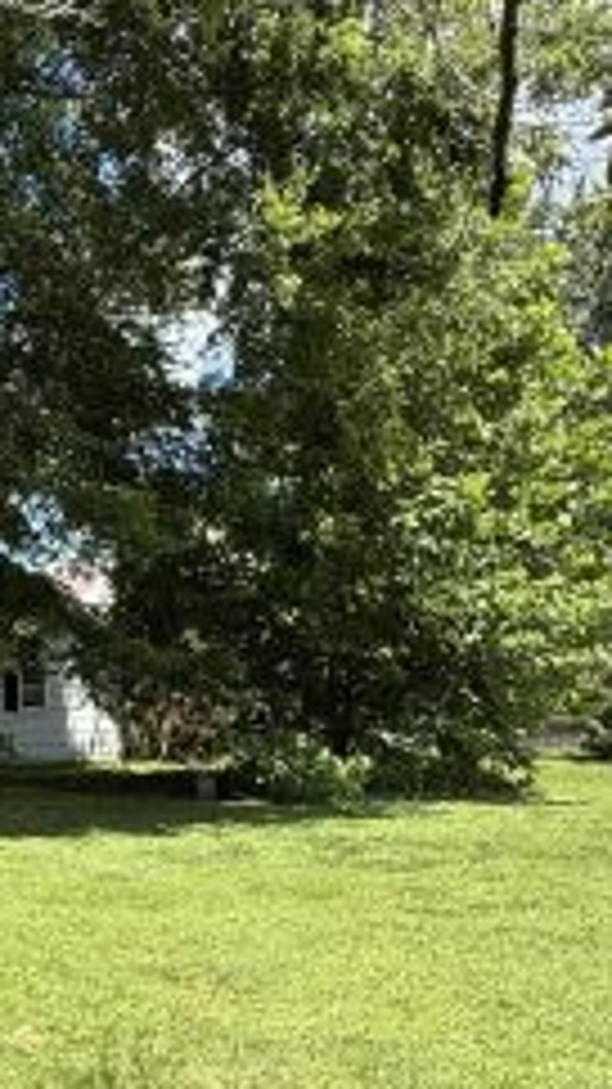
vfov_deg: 46.9
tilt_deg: -5.3
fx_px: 1213
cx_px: -43
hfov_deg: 26.3
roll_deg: -0.1
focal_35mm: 42
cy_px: 792
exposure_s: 1/709
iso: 50
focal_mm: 2.22
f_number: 2.2
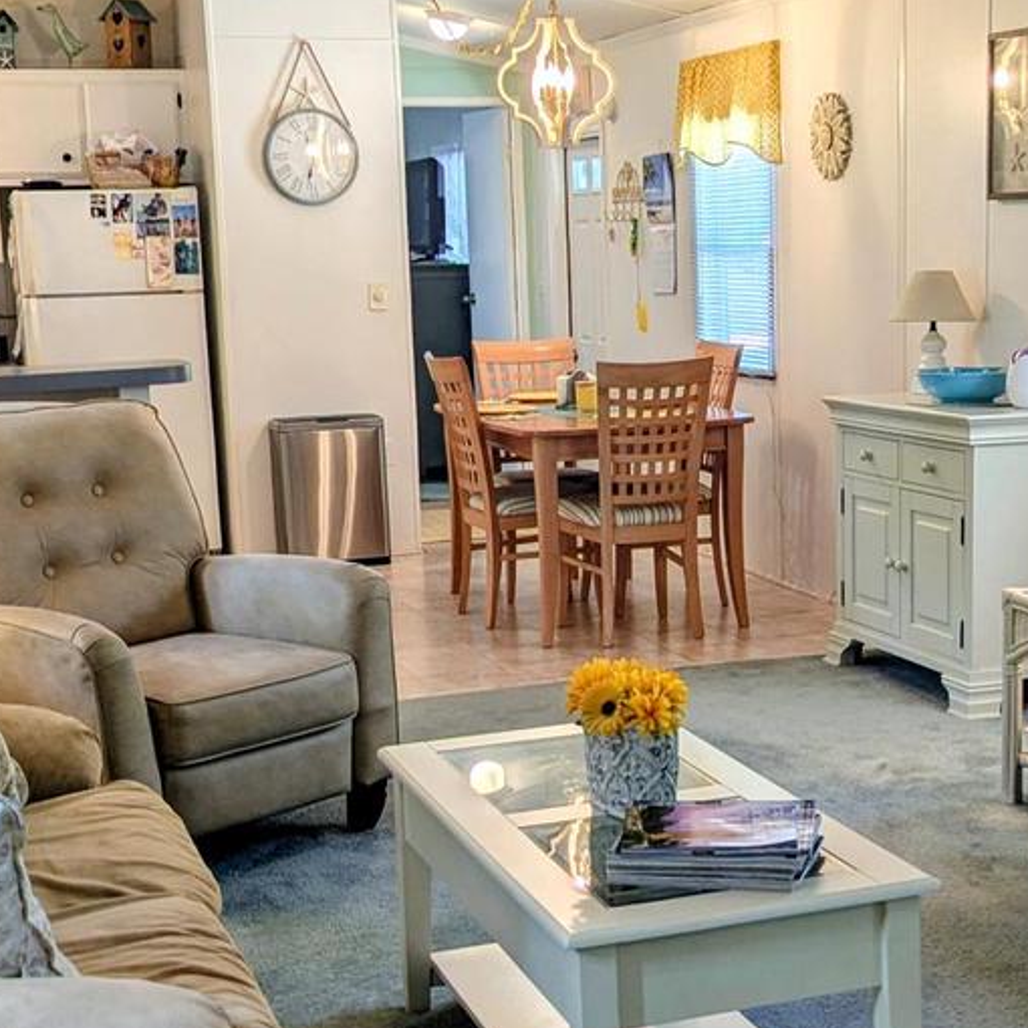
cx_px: 663
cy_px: 570
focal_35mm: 60
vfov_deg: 28.6
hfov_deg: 28.5
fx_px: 2016
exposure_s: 1/120
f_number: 1.85
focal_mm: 6.81
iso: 46
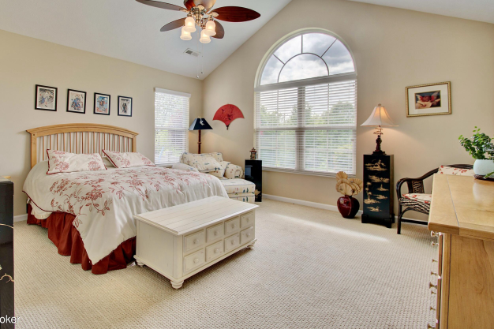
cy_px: 140
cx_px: 214
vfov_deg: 67.0
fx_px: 247
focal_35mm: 18
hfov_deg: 89.5
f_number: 8
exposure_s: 1/80
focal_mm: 10
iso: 100
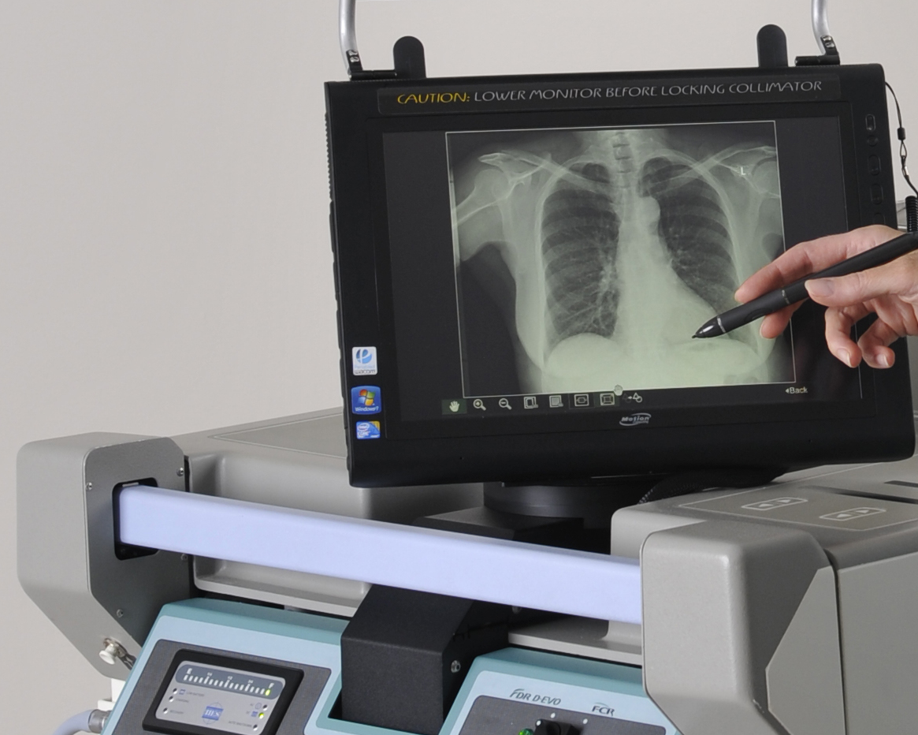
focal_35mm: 207
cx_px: 925
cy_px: 73
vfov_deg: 7.5
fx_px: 5624
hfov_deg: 9.3
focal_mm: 40
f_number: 5.6
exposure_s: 1/5
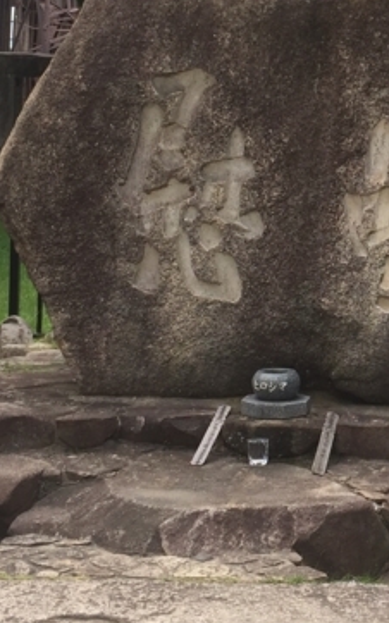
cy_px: 146
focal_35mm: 87
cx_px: 492
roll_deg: -2.7
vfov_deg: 23.5
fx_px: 1477
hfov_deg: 14.4
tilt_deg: +0.6
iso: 32
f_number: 2.2
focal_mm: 4.15
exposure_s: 1/860
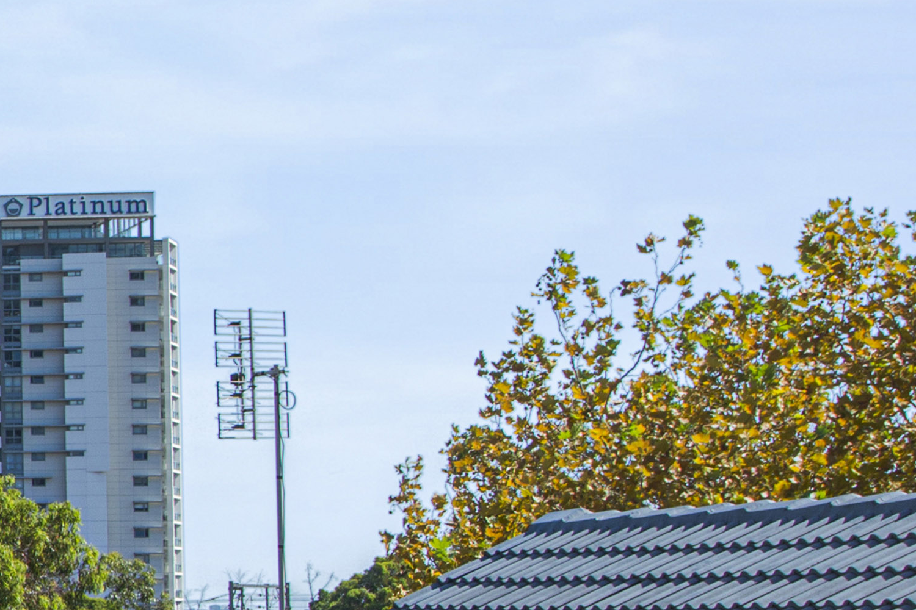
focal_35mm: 118
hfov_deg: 14.1
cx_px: -1000
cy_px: 537
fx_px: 3002
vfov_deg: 11.5
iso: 100
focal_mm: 24
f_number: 8
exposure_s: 1/60
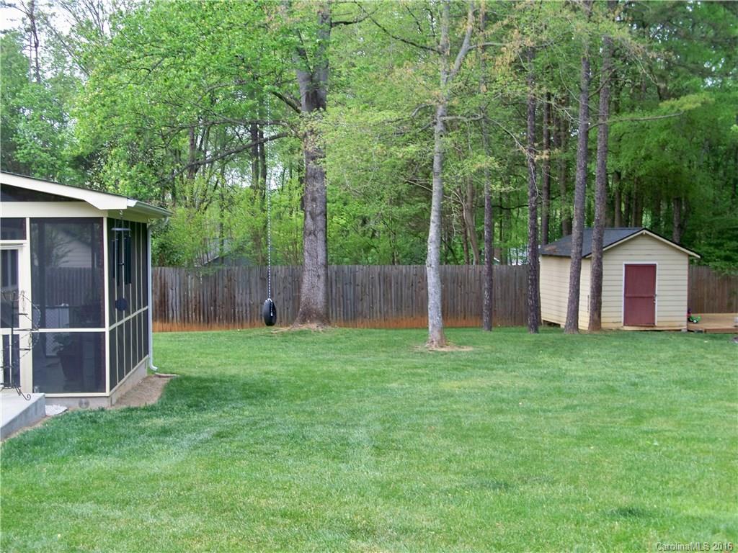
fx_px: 1066
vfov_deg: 29.1
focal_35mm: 50
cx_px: 369
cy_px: 276
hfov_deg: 38.2
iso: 80
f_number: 3.8
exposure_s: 1/80
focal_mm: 8.8
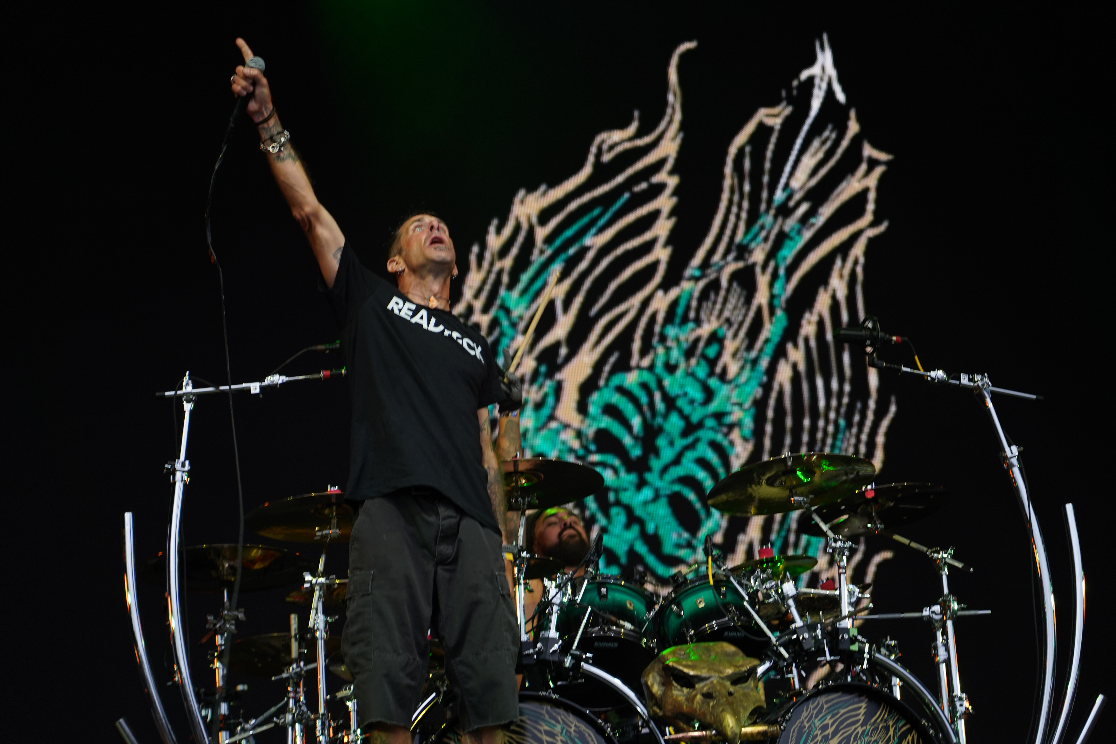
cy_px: 372
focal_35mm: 105
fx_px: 3255
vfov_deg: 13.0
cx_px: 558
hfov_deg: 19.5
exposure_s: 1/125
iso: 250
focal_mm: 105
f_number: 4
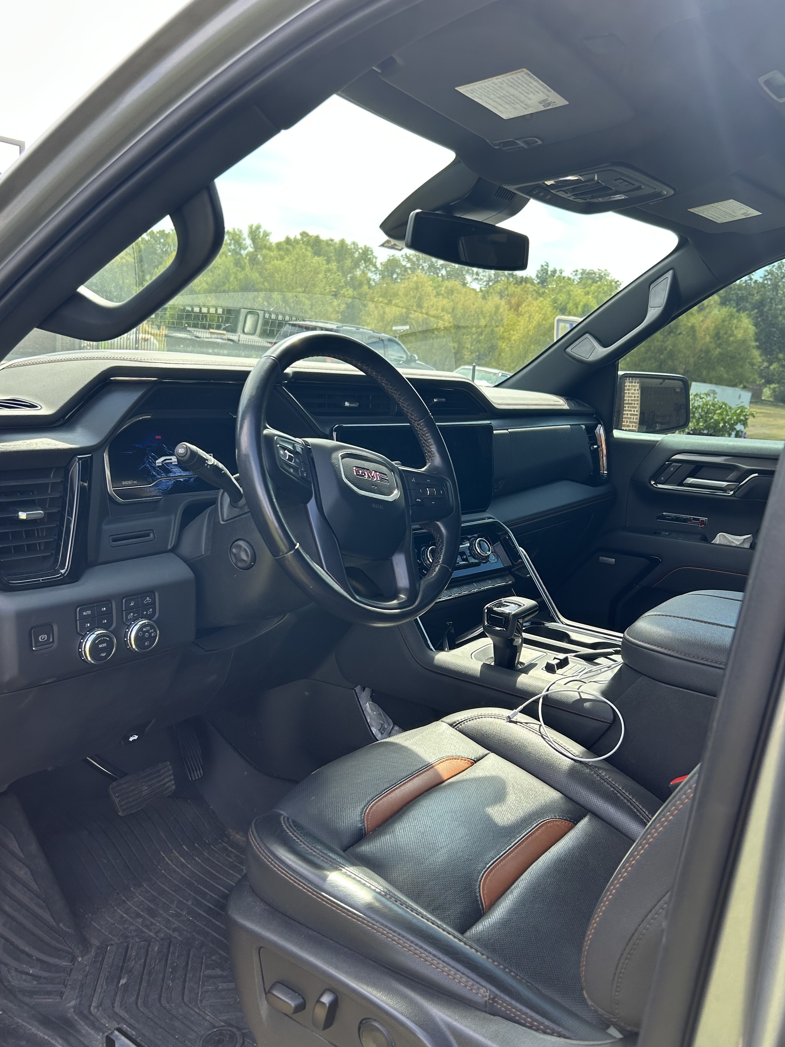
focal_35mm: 28
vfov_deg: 63.4
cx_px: 389
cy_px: 545
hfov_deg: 49.7
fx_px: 847
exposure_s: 1/509
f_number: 1.5
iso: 50
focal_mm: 5.7
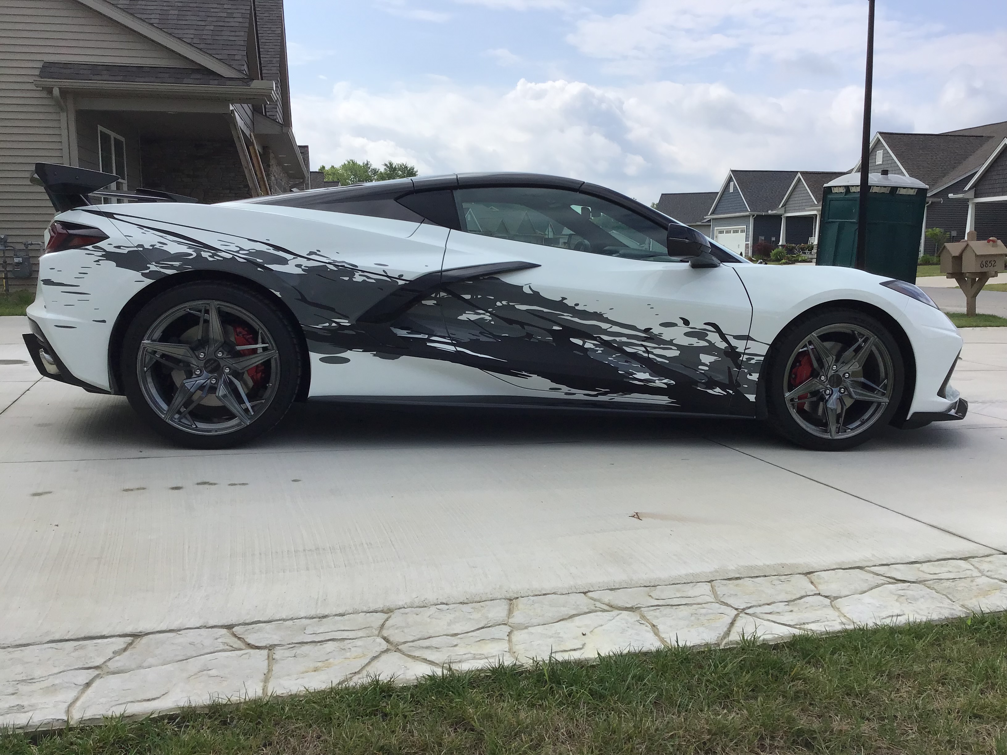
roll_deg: +0.4
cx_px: 504
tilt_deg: -8.6
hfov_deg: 58.4
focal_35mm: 31
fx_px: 902
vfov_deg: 45.4
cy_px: 378
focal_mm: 3.3
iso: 25
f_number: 2.4
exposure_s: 1/1988
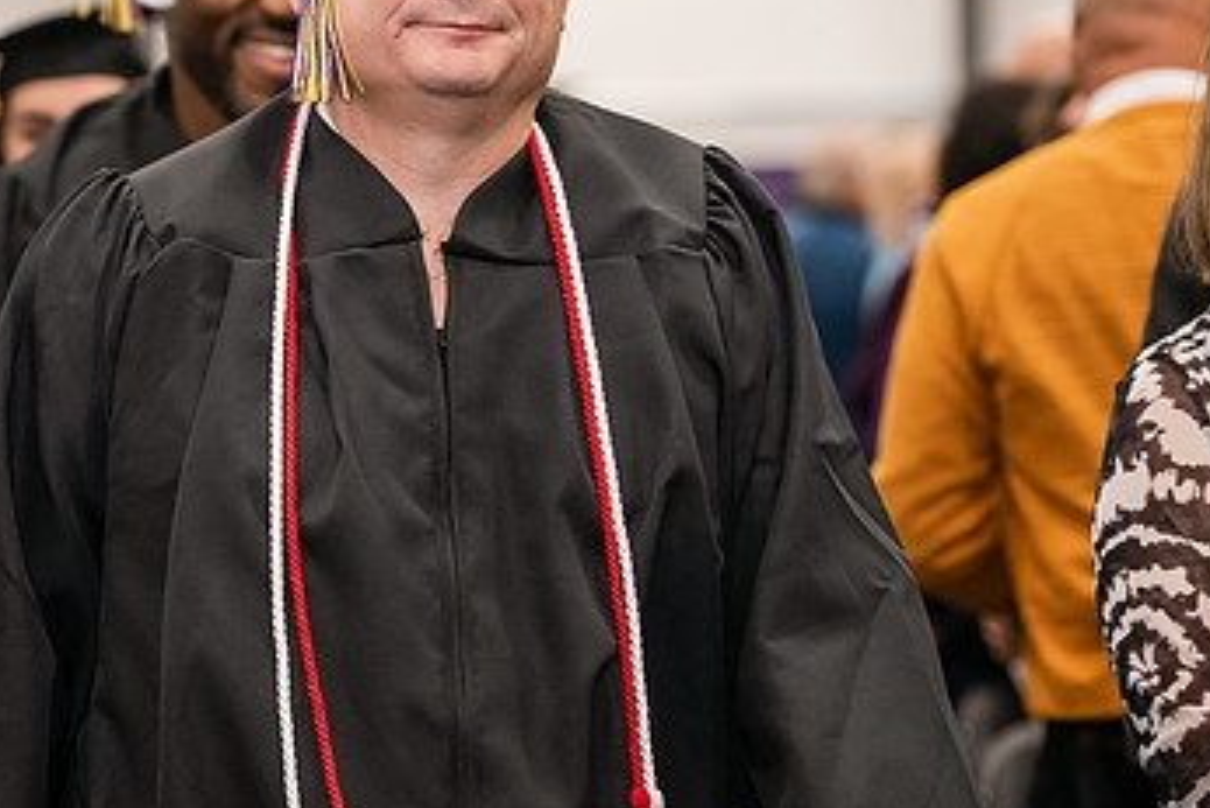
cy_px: 236
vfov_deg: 7.8
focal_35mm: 176
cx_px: 430
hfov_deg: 11.7
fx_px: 5918
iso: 2000
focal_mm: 105
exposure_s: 1/200
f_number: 3.2
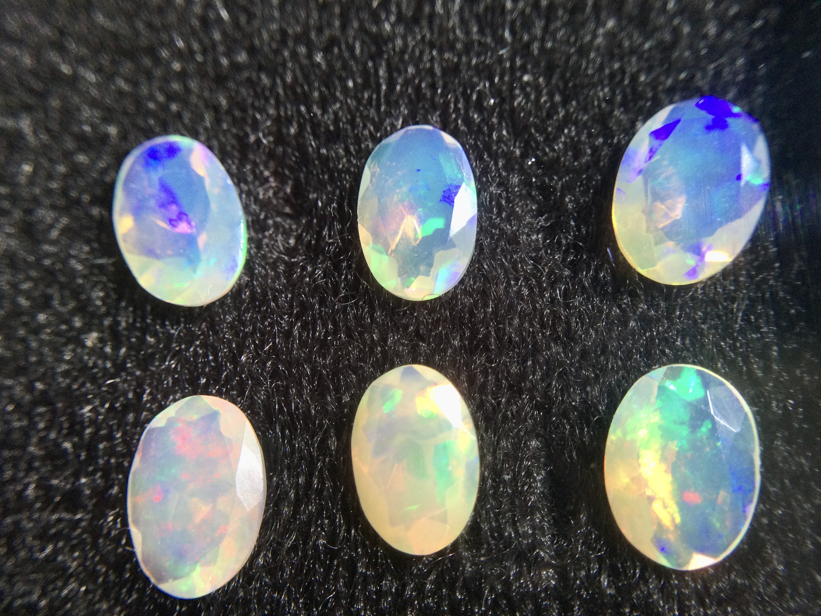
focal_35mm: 31
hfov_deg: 58.4
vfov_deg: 45.4
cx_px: 410
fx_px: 735
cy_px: 308
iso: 25
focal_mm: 3.3
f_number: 2.4
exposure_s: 1/33
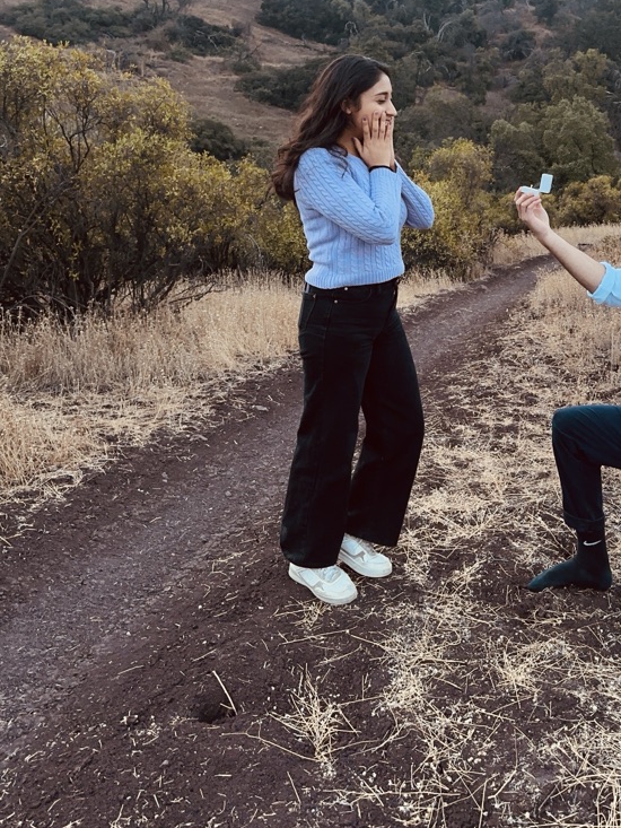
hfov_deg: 38.9
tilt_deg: -5.0
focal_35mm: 36
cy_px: 235
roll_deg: -5.1
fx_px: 861
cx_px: 448
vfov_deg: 49.8
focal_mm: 6.86
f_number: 1.78
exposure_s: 1/60
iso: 250
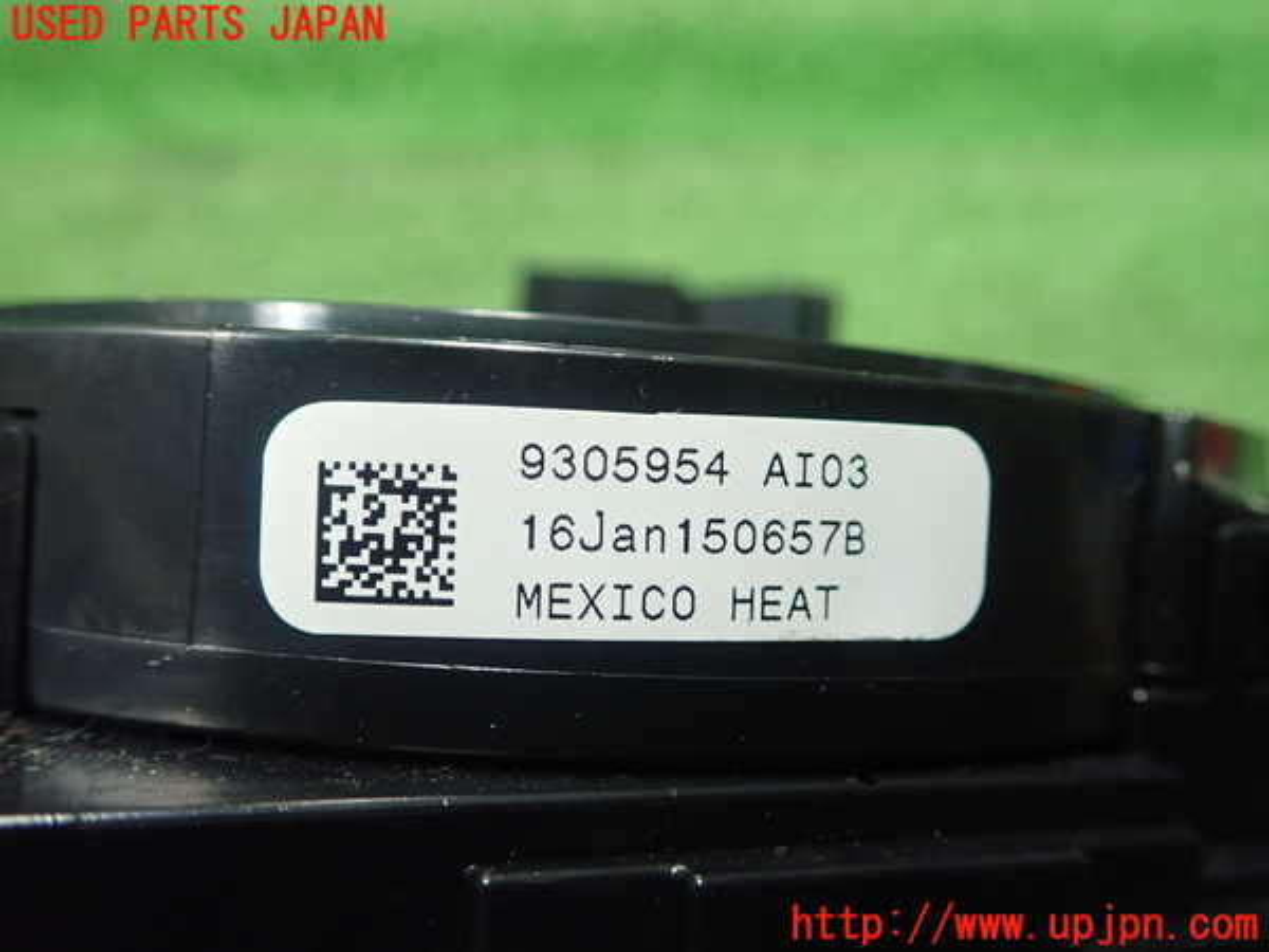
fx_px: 1100
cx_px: 634
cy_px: 476
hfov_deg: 60.0
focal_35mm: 30
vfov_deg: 46.8
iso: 640
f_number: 2.3
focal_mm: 5.5
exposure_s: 1/125
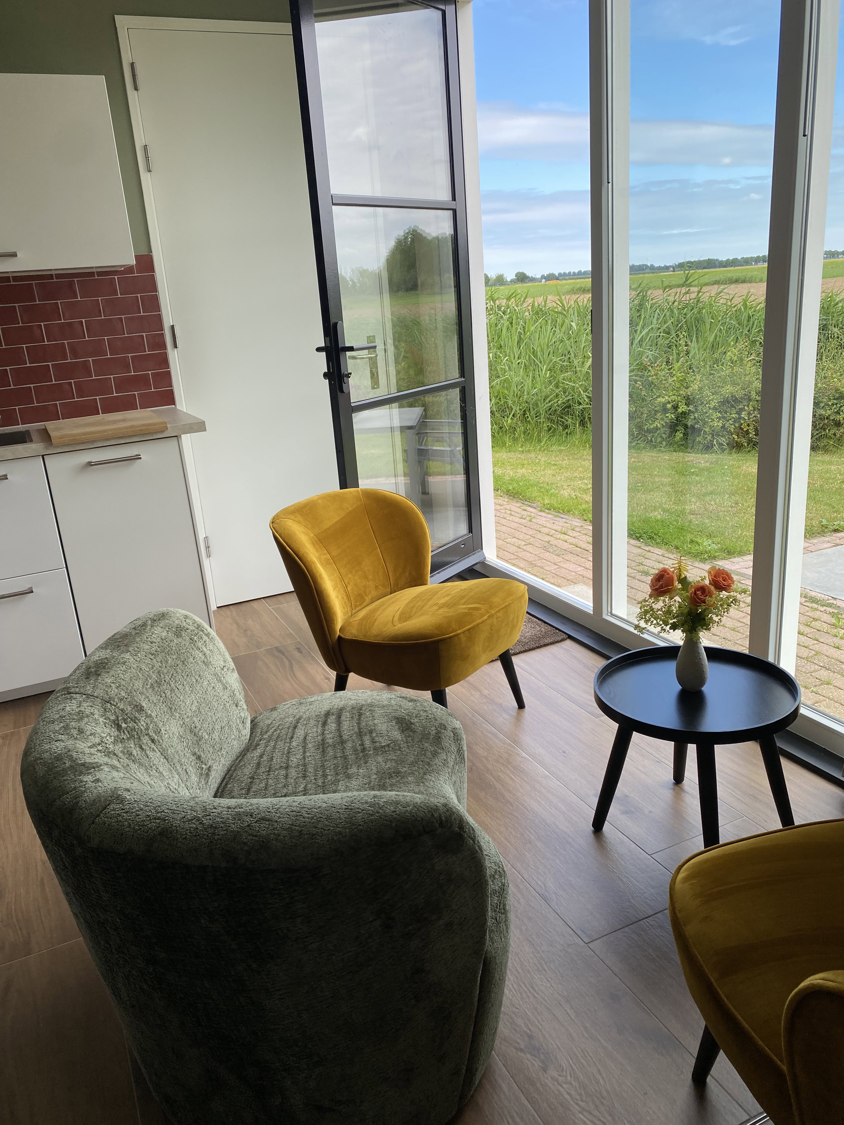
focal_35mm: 26
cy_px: 562
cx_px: 422
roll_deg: +4.9
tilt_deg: -17.5
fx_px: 845
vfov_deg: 67.3
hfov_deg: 53.1
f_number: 1.8
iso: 32
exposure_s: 1/693
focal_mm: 4.25
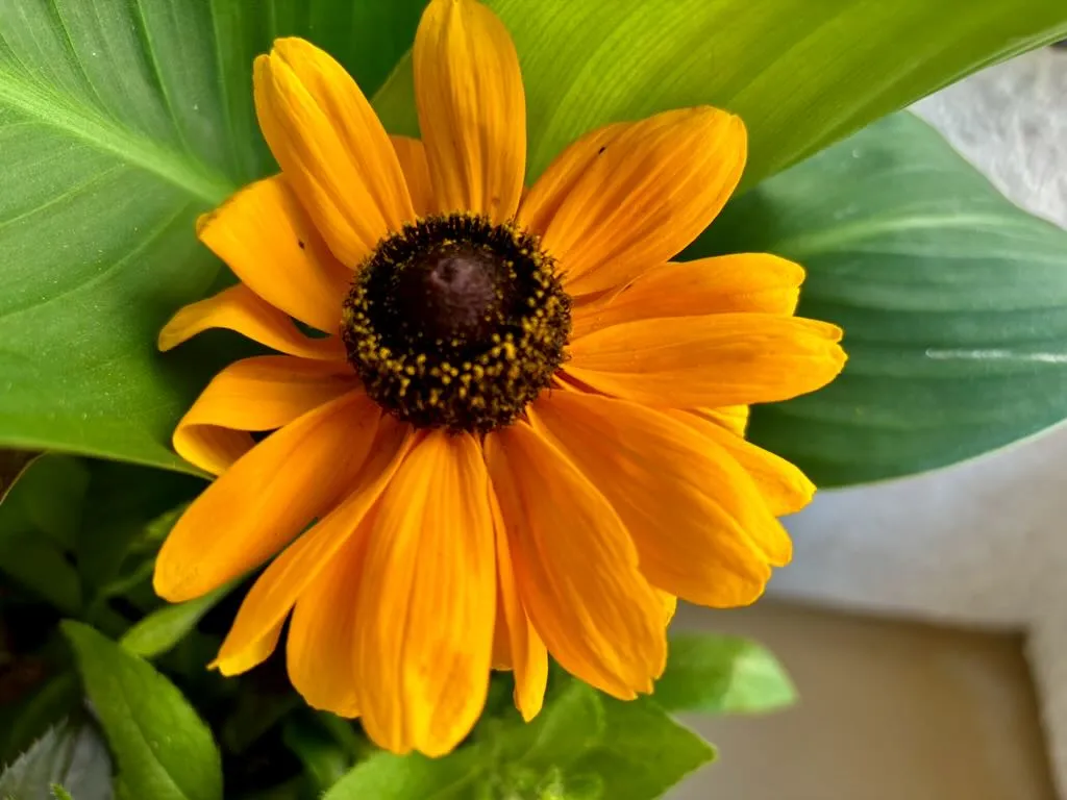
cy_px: 400
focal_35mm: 26
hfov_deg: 67.3
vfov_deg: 53.1
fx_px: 801
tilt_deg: -49.9
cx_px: 534
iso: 80
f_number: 1.6
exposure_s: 1/121
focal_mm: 5.96
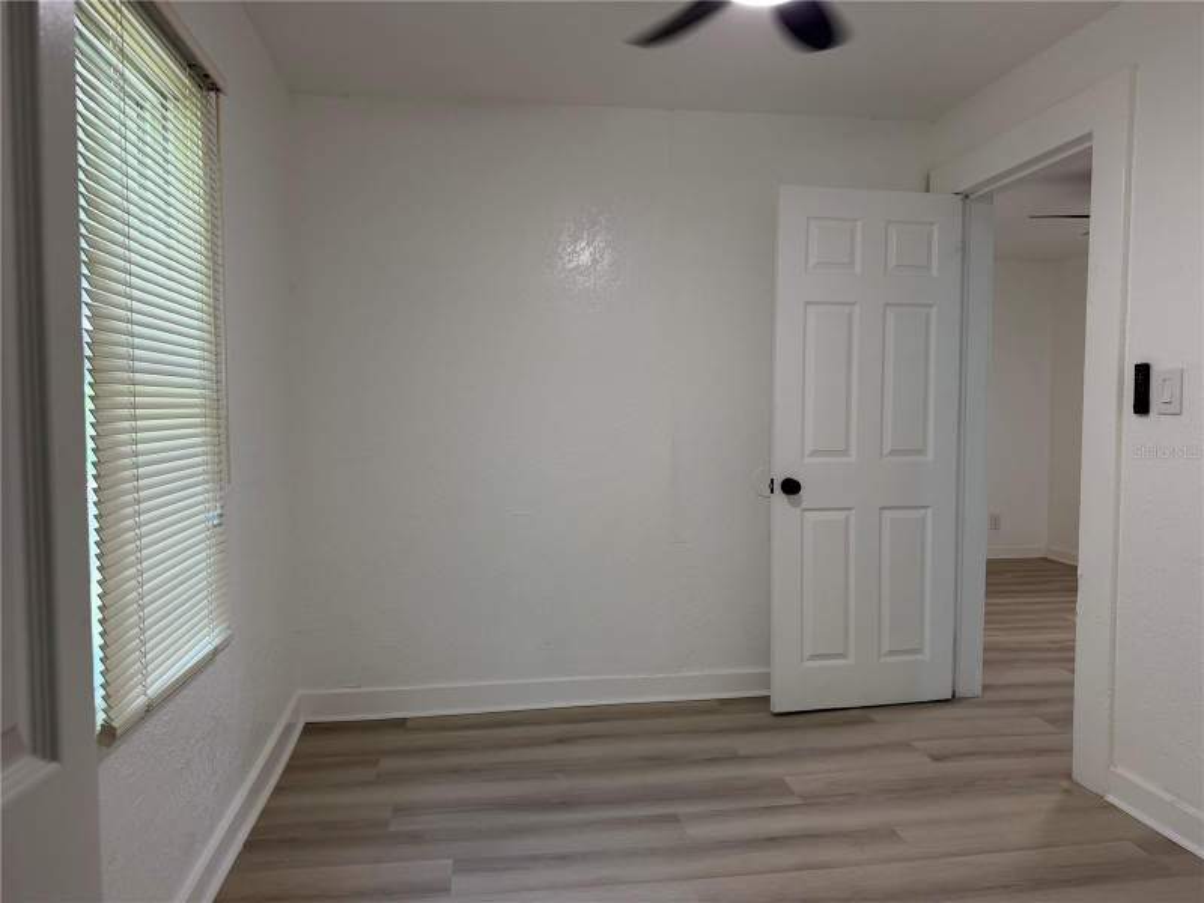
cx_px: 602
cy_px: 452
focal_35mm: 24
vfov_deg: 56.8
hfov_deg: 71.6
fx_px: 835
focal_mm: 6.76
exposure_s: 1/120
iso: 125
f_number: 1.78
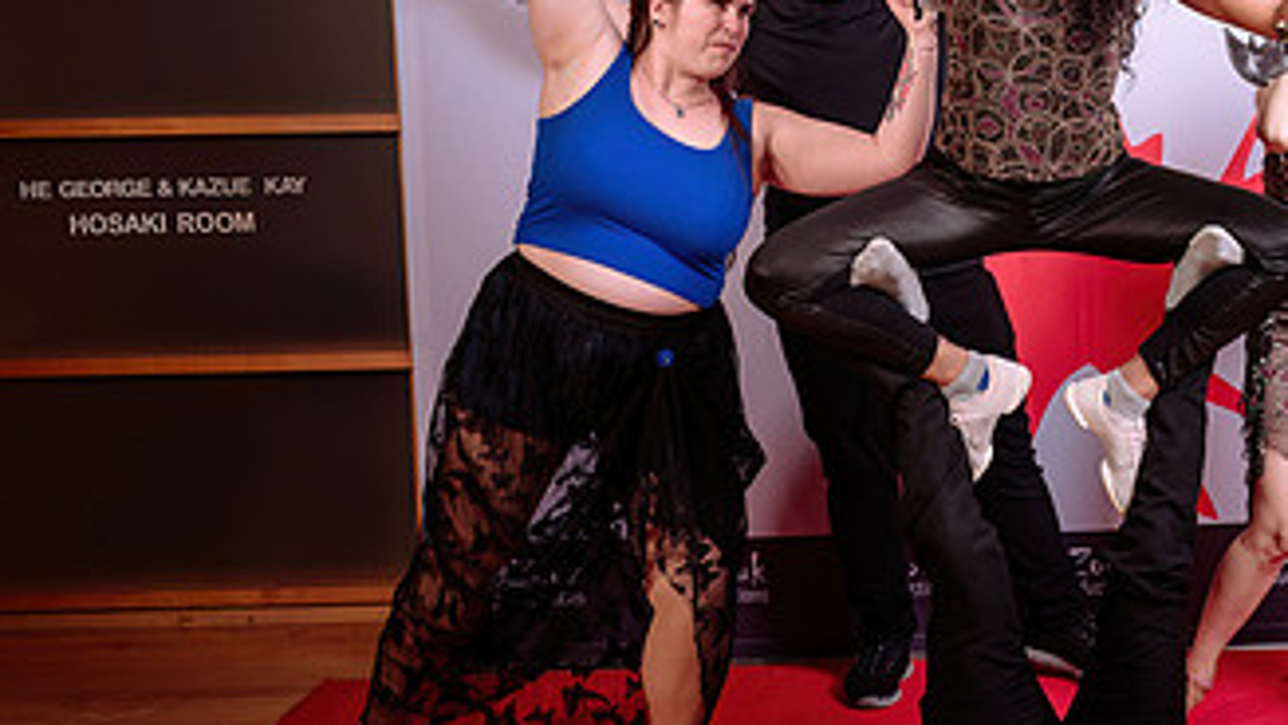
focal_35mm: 65
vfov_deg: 18.5
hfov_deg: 30.6
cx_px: 1214
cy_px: 287
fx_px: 2220
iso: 100
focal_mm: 31.5
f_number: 5.6
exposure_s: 1/160
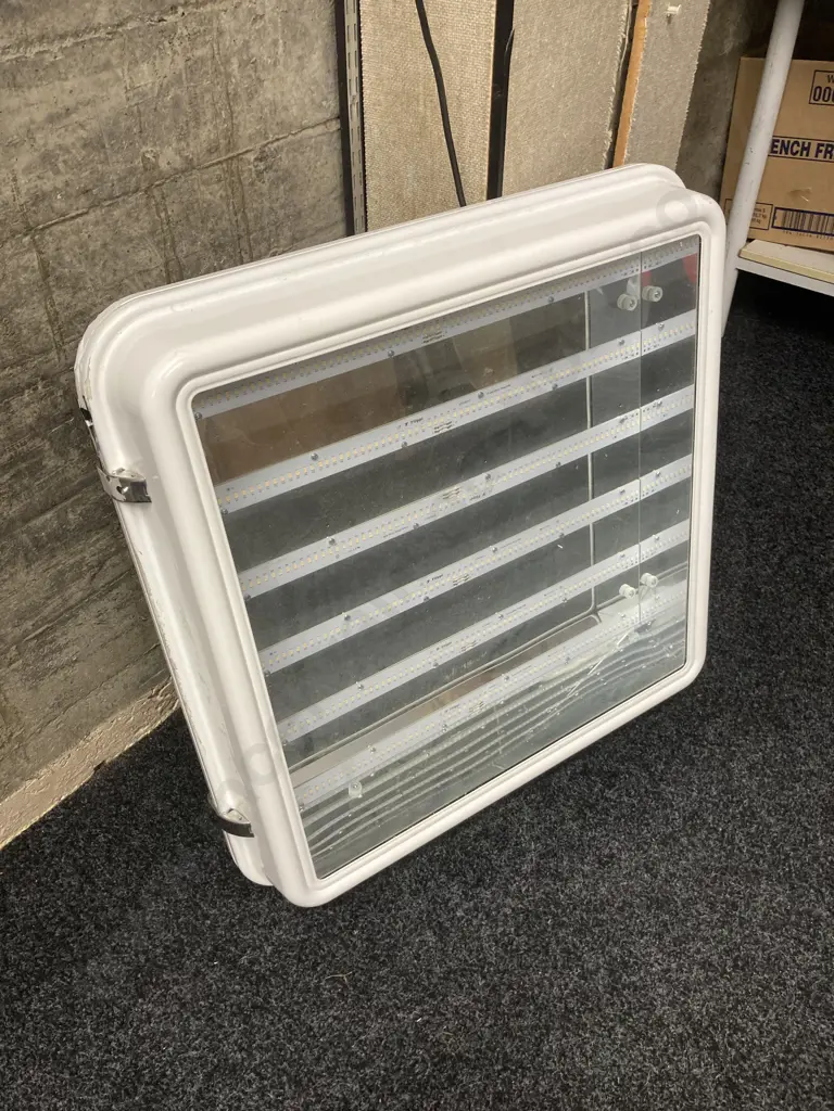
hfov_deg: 49.7
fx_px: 899
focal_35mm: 28
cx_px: 417
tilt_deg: -41.5
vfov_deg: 63.4
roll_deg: -0.2
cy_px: 556
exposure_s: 1/50
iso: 100
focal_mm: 3.99
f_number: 1.8
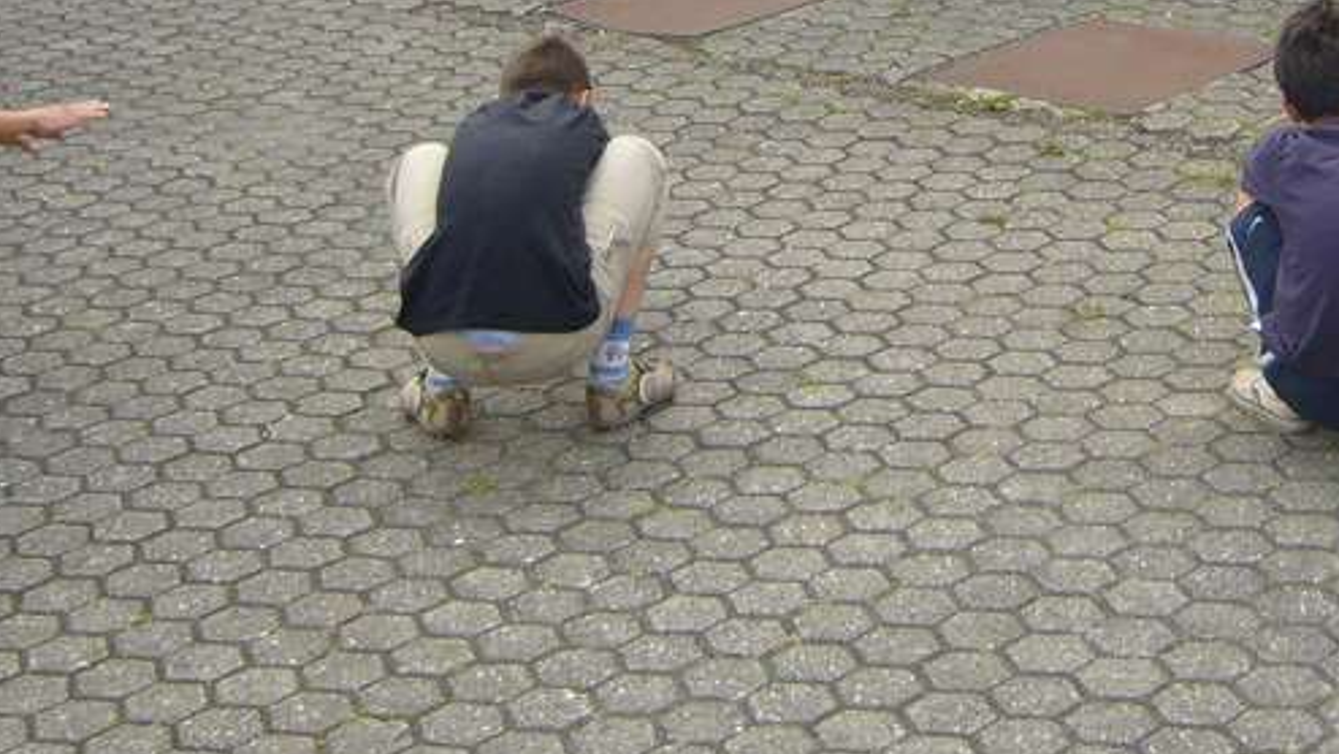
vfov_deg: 14.7
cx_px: 889
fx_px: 2805
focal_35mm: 79
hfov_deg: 26.7
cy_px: -187
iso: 100
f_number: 2.8
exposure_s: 1/400
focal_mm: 5.8
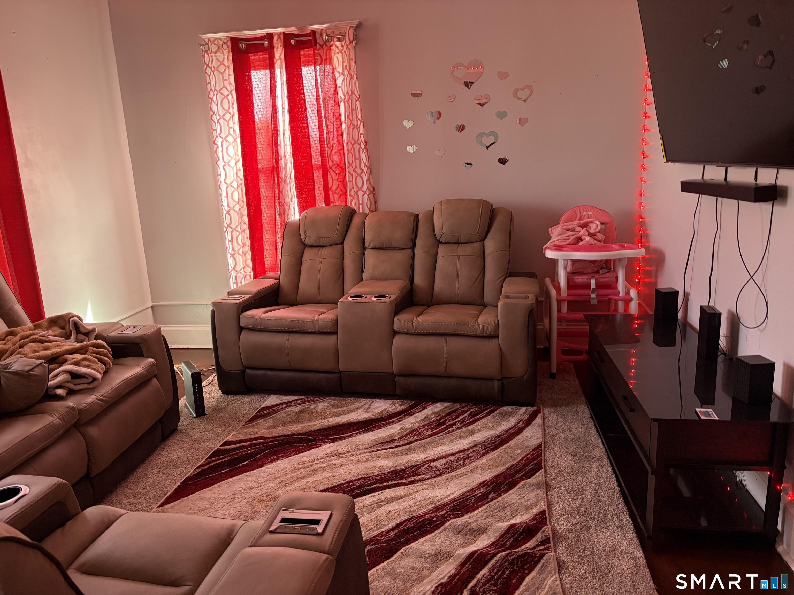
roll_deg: +2.7
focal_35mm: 26
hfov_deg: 67.3
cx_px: 397
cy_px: 298
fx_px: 596
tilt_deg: -11.8
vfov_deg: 53.1
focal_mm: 5.96
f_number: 1.6
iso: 250
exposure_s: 1/60
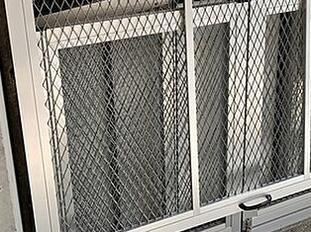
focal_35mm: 53
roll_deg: -1.5
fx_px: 476
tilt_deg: -17.6
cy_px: -1
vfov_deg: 26.0
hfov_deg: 35.2
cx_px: 241
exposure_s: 1/149
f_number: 1.8
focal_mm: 4.25
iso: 25
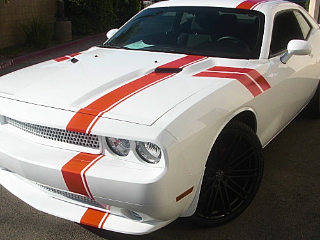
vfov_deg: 31.5
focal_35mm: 46
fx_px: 425
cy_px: 140
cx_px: 152
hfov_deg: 41.2
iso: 50
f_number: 7.9
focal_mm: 6.3
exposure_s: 1/200
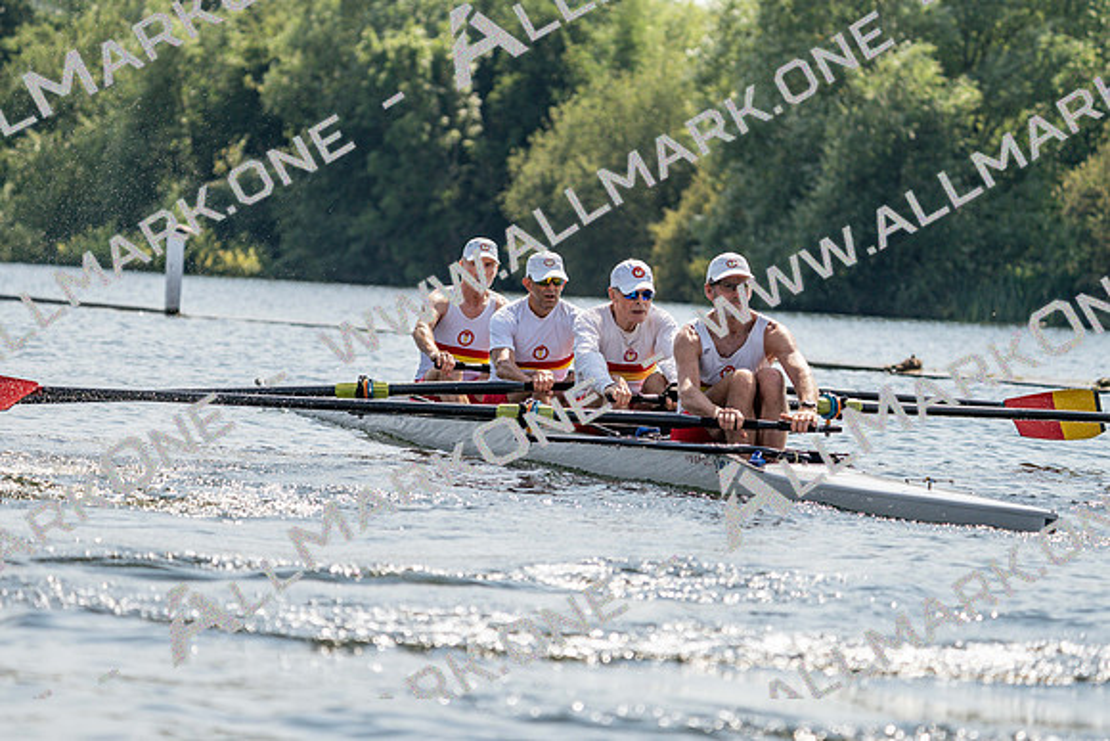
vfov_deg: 6.9
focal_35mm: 200
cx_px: 555
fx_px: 6168
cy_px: 370
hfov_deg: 10.3
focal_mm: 200
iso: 160
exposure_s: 1/1600
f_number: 5.6
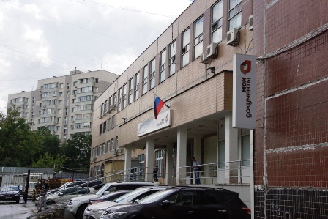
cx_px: 164
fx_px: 410
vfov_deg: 29.9
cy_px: 110
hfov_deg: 43.6
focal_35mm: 45
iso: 1000
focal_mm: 30
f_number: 8
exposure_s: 1/1250
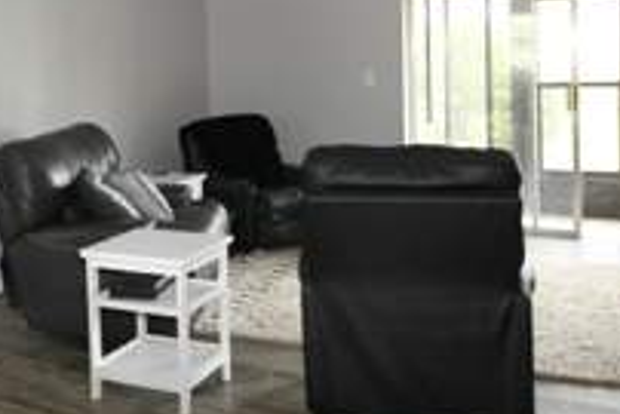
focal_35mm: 38
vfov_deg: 35.0
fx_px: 655
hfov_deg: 50.6
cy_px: 159
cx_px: 322
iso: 1250
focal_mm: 11
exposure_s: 1/100
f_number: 5
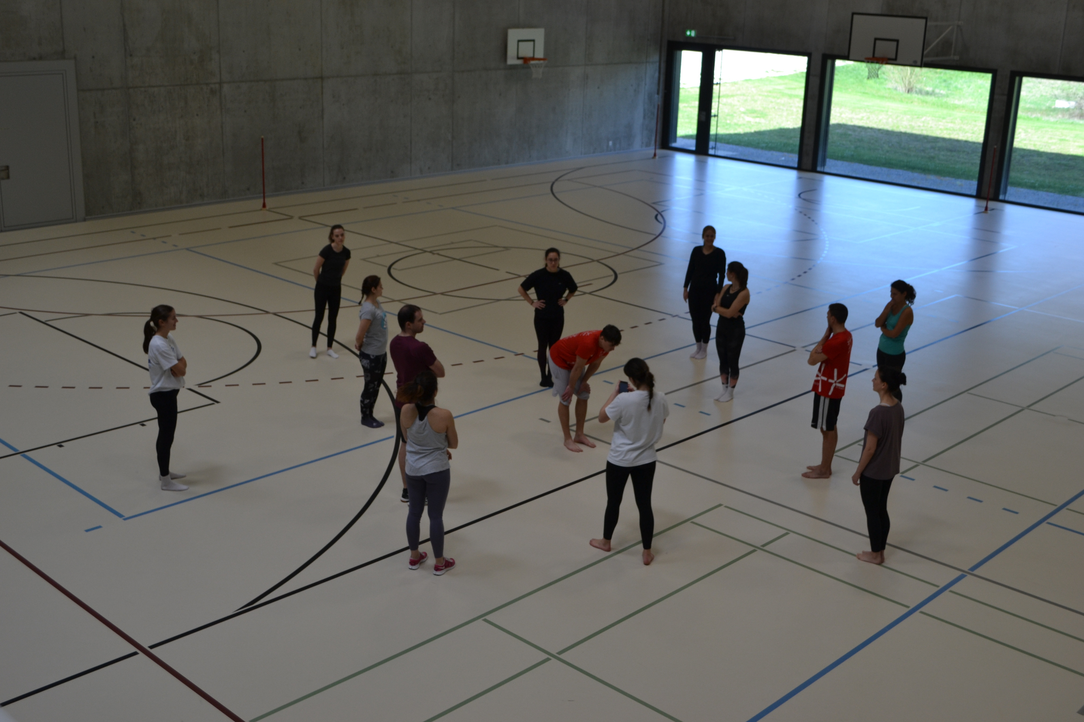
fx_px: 1174
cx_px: 542
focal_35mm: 39
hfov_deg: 49.6
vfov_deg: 34.2
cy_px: 361
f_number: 5.6
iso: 220
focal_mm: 26
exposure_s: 1/125
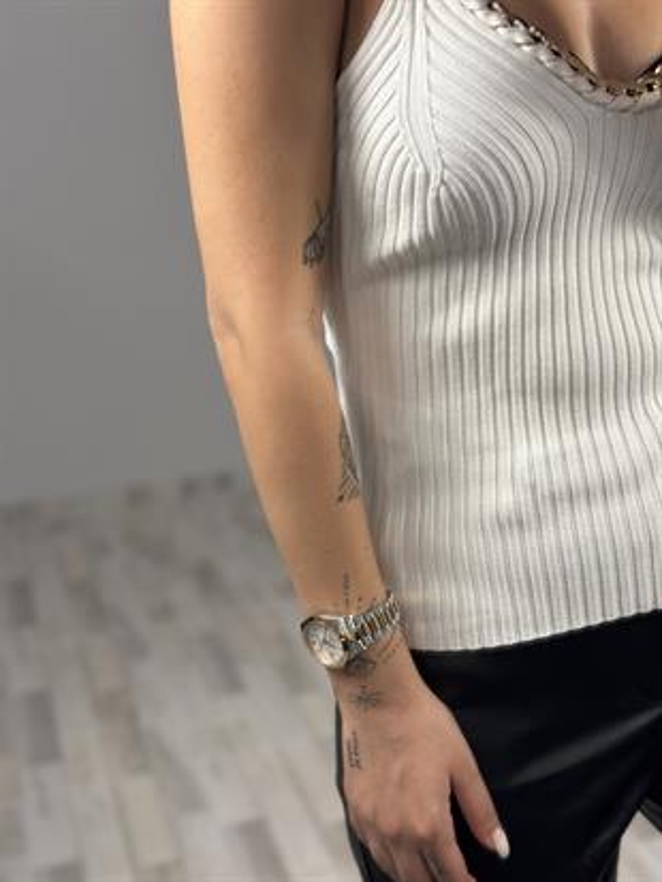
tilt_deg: -42.0
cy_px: 441
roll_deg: +11.1
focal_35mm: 48
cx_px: 331
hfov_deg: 30.3
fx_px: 1223
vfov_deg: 39.6
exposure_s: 1/100
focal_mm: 6.86
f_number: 1.78
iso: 80
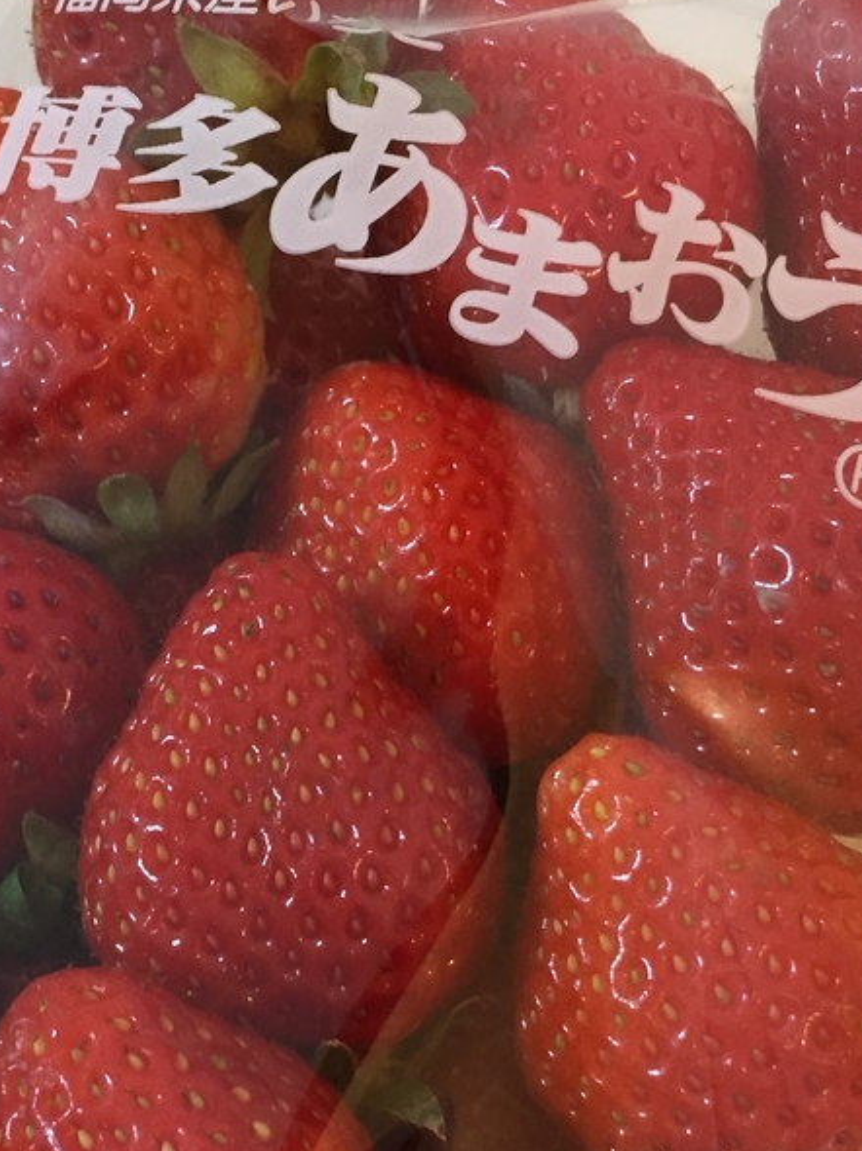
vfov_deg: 32.3
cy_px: 798
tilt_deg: -74.4
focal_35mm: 59
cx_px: 271
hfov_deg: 24.6
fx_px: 1960
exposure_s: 1/30
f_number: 2.2
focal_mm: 4.15
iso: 125
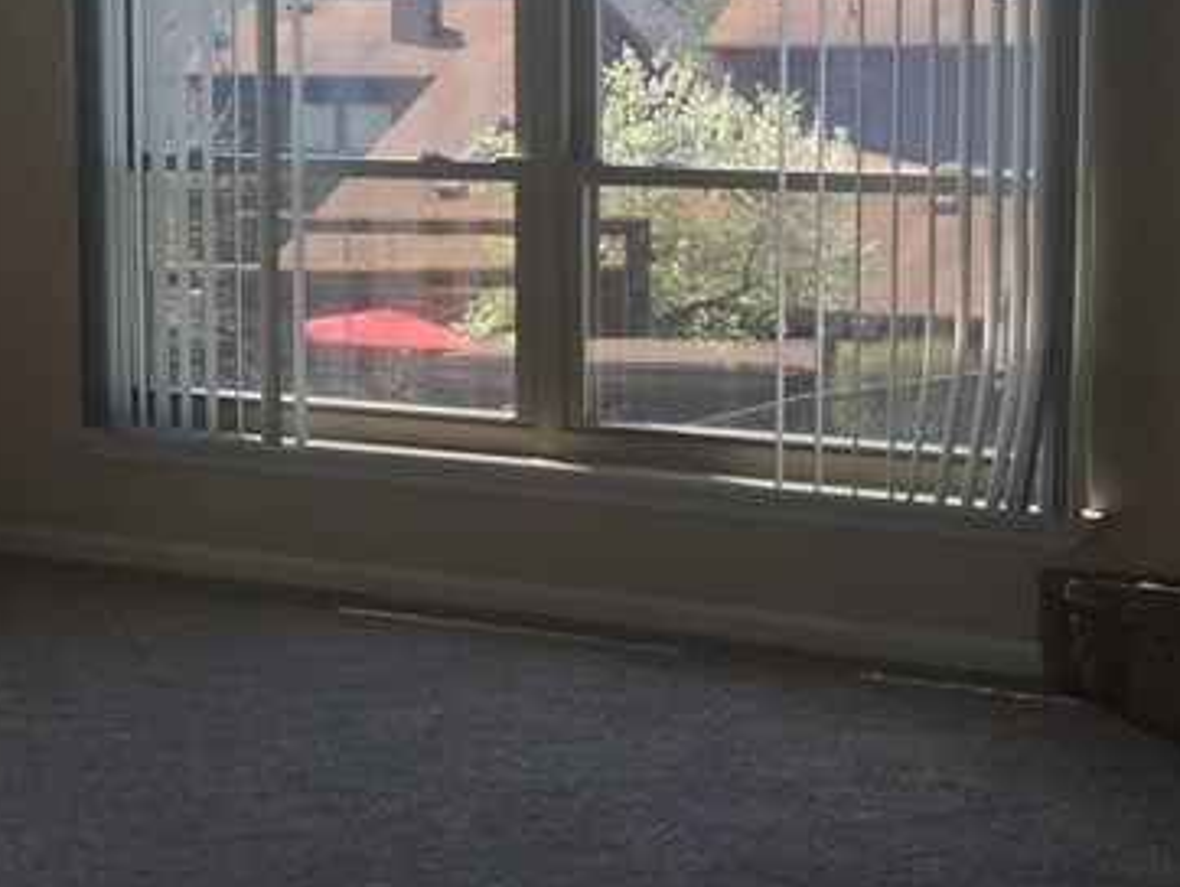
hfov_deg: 23.0
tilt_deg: -7.8
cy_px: 271
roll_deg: -0.8
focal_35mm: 82
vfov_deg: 17.9
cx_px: 52
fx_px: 2797
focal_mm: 4.15
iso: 32
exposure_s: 1/465
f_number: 2.2
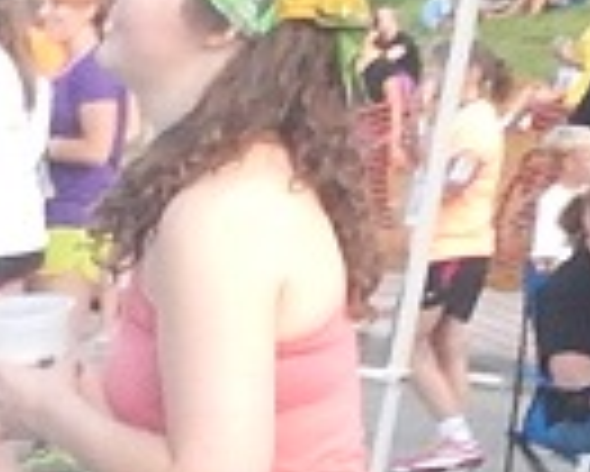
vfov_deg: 9.2
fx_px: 2918
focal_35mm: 167
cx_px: 1428
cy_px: 0
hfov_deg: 10.1
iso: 400
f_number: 3.9
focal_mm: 5
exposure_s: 1/80
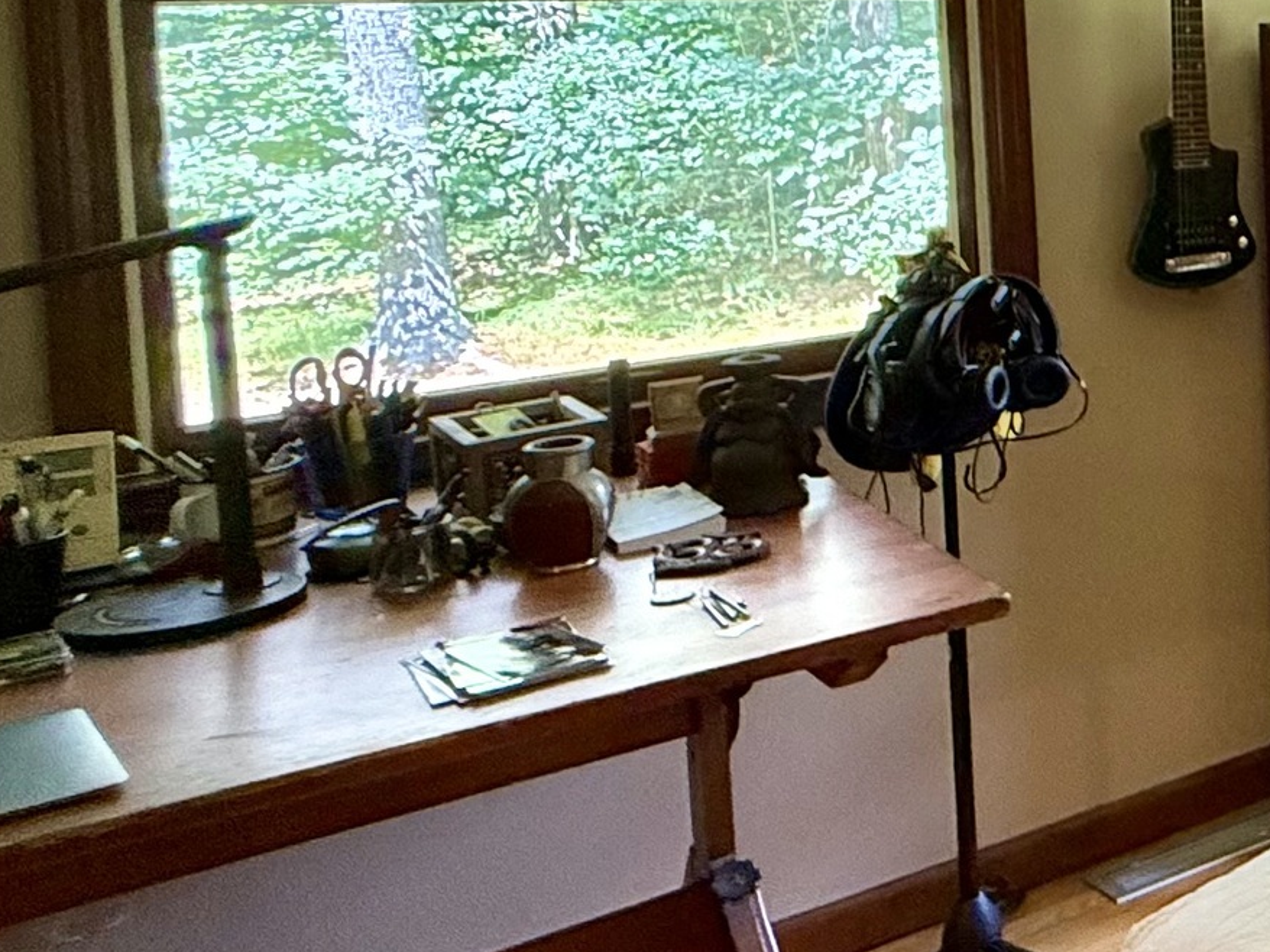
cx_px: 2157
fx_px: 1797
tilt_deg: -1.7
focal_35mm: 49
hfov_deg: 23.9
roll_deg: +1.0
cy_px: 72
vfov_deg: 28.4
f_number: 2.2
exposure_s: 1/120
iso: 250
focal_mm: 2.22
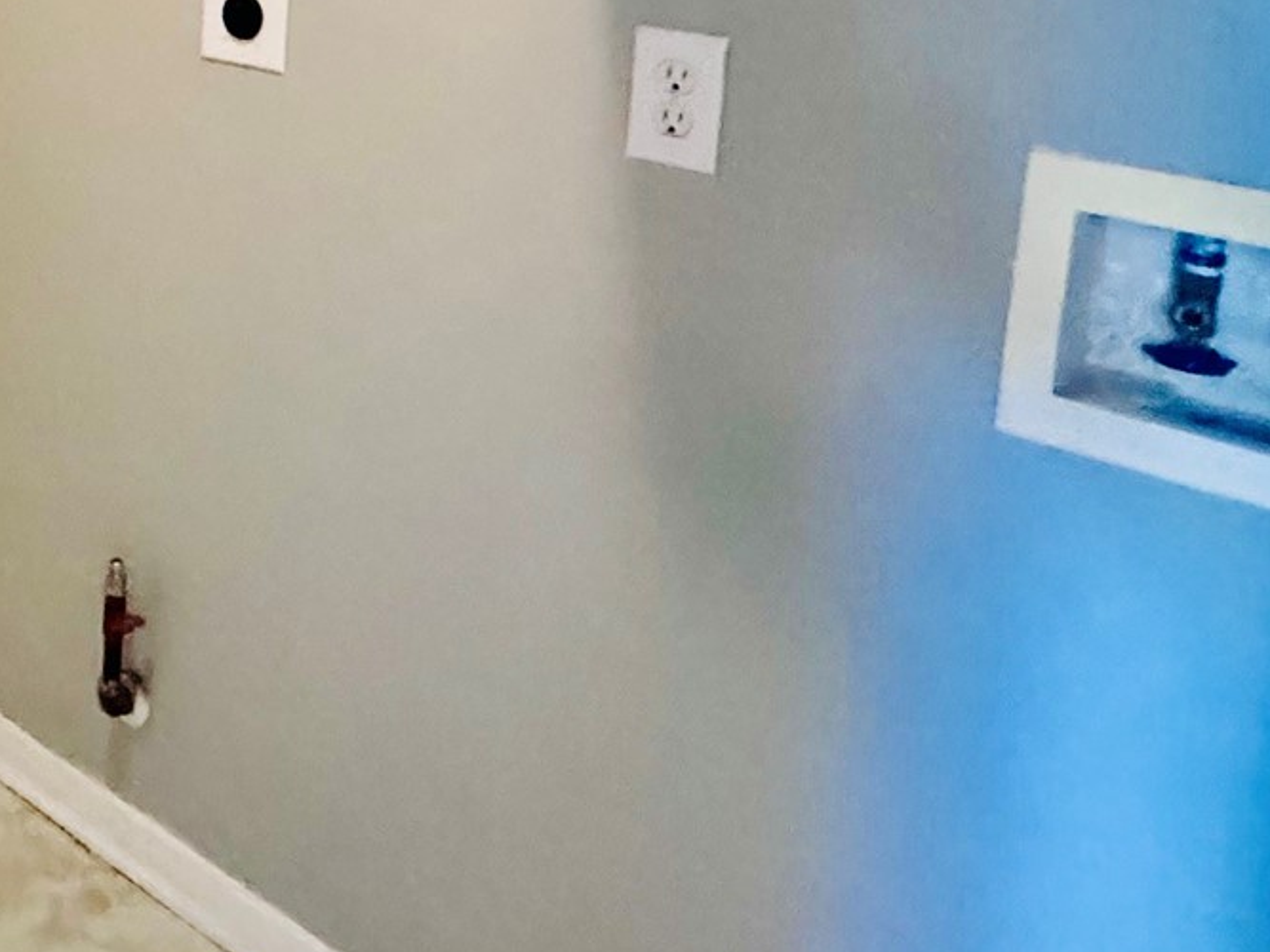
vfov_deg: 30.8
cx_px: -190
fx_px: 1577
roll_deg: -1.0
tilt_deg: -9.2
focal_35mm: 43
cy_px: -32
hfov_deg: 35.9
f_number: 2.2
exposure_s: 1/60
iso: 1000
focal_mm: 2.22
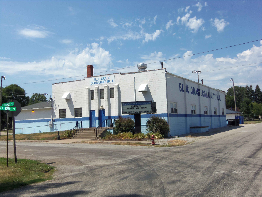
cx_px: 131
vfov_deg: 37.7
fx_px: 288
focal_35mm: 38
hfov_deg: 49.0
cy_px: 98
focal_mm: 6.8
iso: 64
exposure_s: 1/100
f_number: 11.7
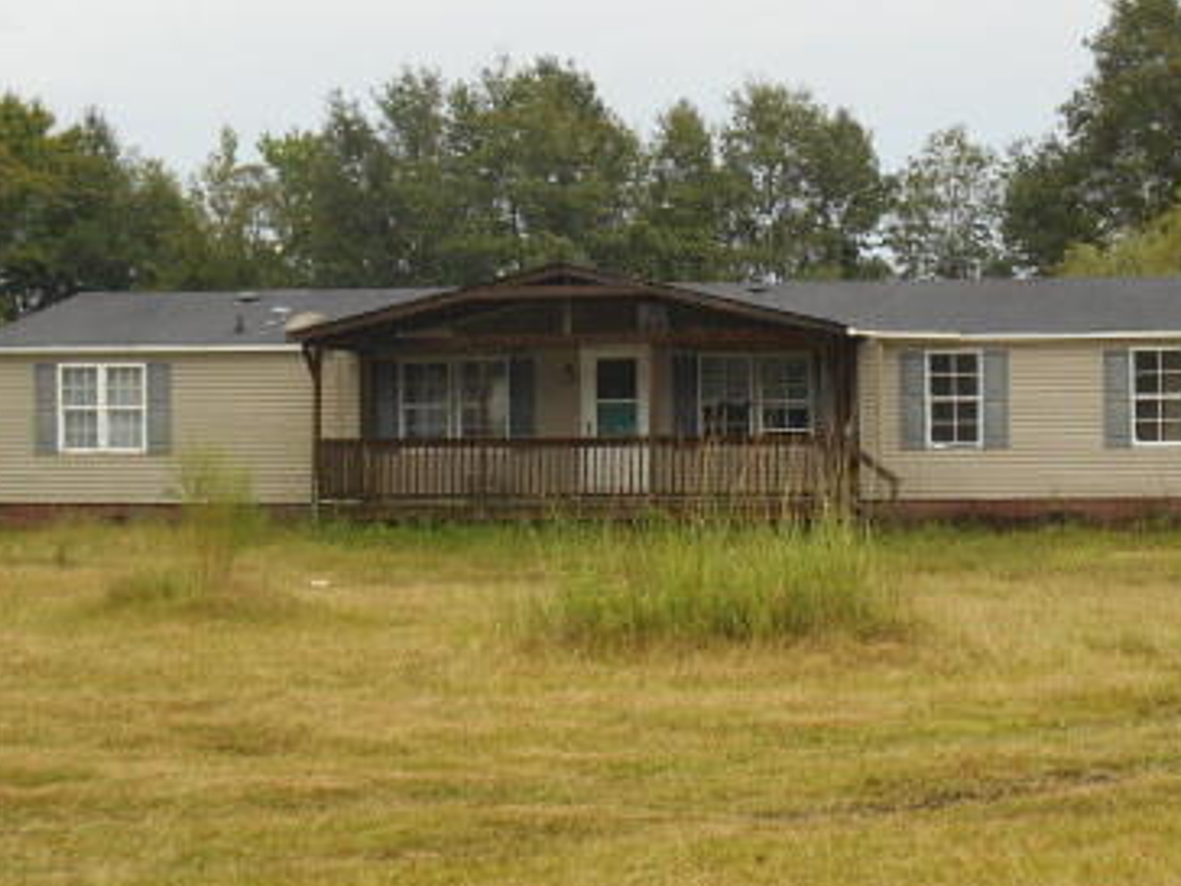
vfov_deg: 22.6
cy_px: 441
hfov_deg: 29.7
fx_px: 2218
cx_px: 753
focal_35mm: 65
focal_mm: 6.7
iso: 80
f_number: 3.9
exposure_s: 1/200
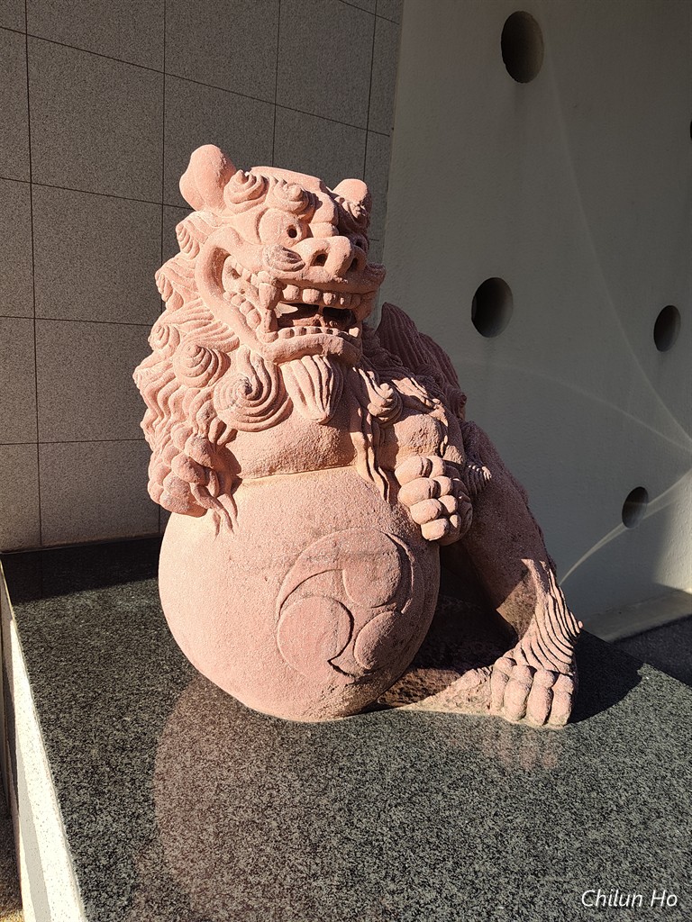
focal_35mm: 23
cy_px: 461
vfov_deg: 73.9
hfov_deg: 58.9
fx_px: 613
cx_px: 346
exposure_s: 1/301
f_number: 1.7
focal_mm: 6.07
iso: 50
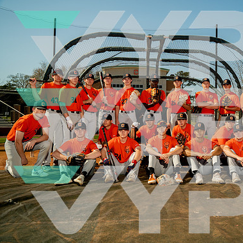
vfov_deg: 47.2
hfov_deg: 45.8
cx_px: 178
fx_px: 278
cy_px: 122
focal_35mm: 35
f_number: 8
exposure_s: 1/250
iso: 250
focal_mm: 27
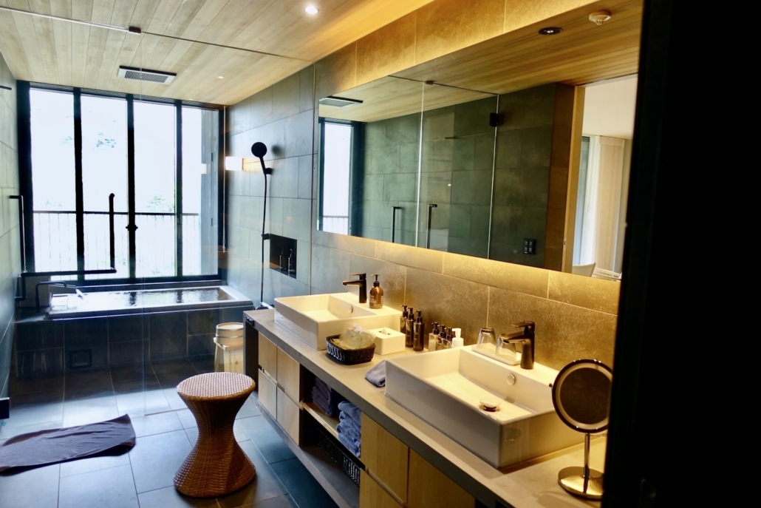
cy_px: 254
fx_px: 507
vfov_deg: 53.1
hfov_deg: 73.7
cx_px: 380
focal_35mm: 24
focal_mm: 8.8
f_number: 1.8
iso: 160
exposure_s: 1/30
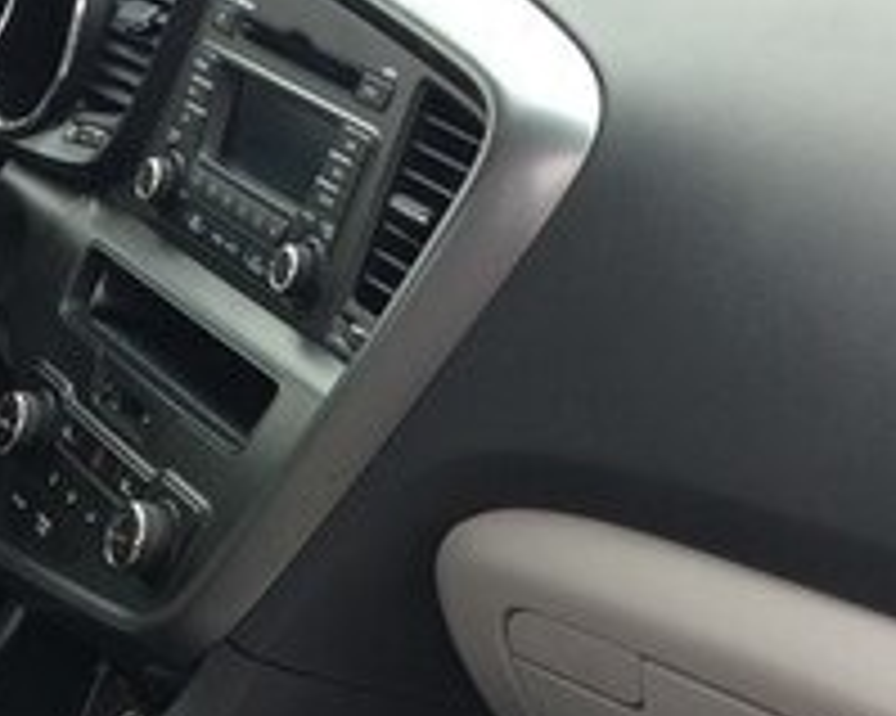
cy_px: 849
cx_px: 18
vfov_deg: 15.8
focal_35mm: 94
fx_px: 2491
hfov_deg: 19.8
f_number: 2.2
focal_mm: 4.15
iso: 32
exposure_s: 1/50
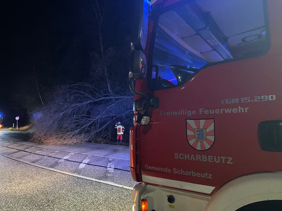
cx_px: 141
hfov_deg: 67.3
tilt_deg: +2.7
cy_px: 106
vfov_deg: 53.1
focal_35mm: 26
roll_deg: +1.4
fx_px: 212
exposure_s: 1/28
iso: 1000
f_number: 1.6
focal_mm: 4.2
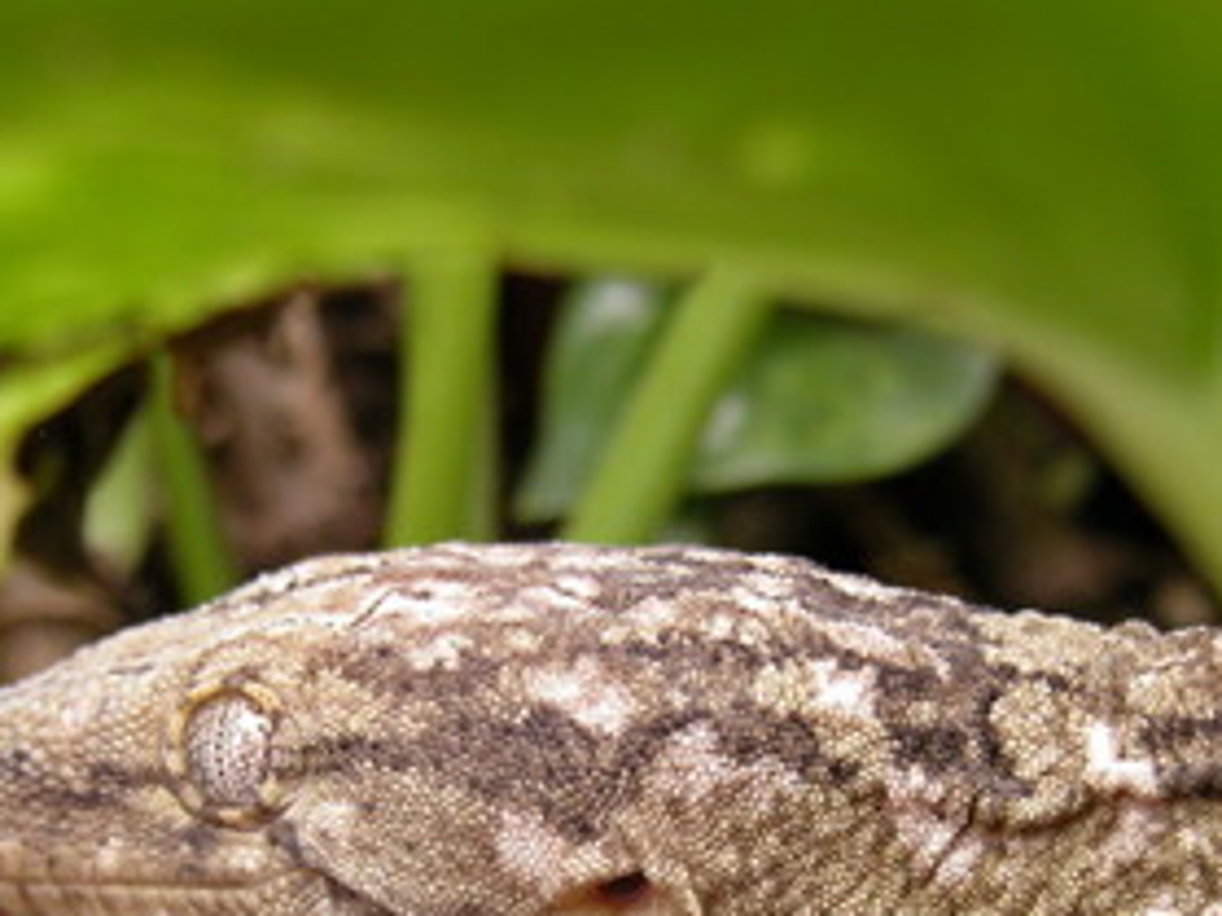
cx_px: 600
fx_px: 5399
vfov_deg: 9.6
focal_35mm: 153
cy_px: 833
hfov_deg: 12.9
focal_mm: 18.8
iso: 100
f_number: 3.3
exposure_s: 1/43
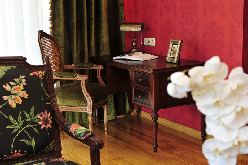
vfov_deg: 19.4
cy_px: 82
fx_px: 482
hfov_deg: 28.9
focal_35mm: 70
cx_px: 124
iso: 200
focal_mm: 70
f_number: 7.1
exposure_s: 1/4
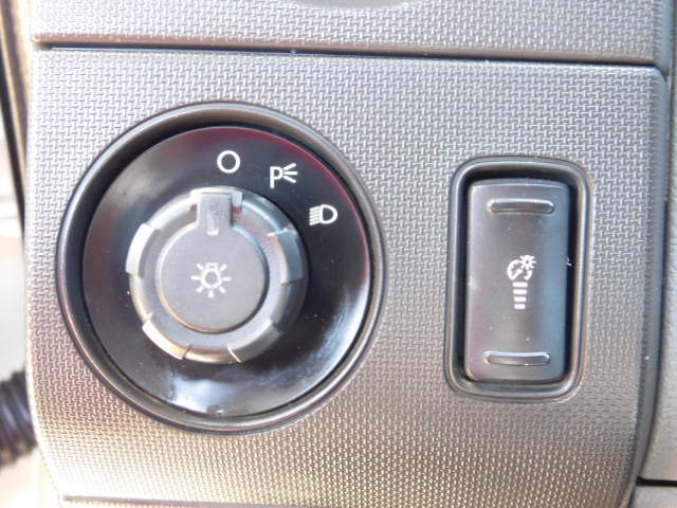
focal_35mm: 59
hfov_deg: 32.7
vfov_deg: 24.8
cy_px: 254
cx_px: 338
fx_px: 1154
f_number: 4
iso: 400
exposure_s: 1/13
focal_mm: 10.4
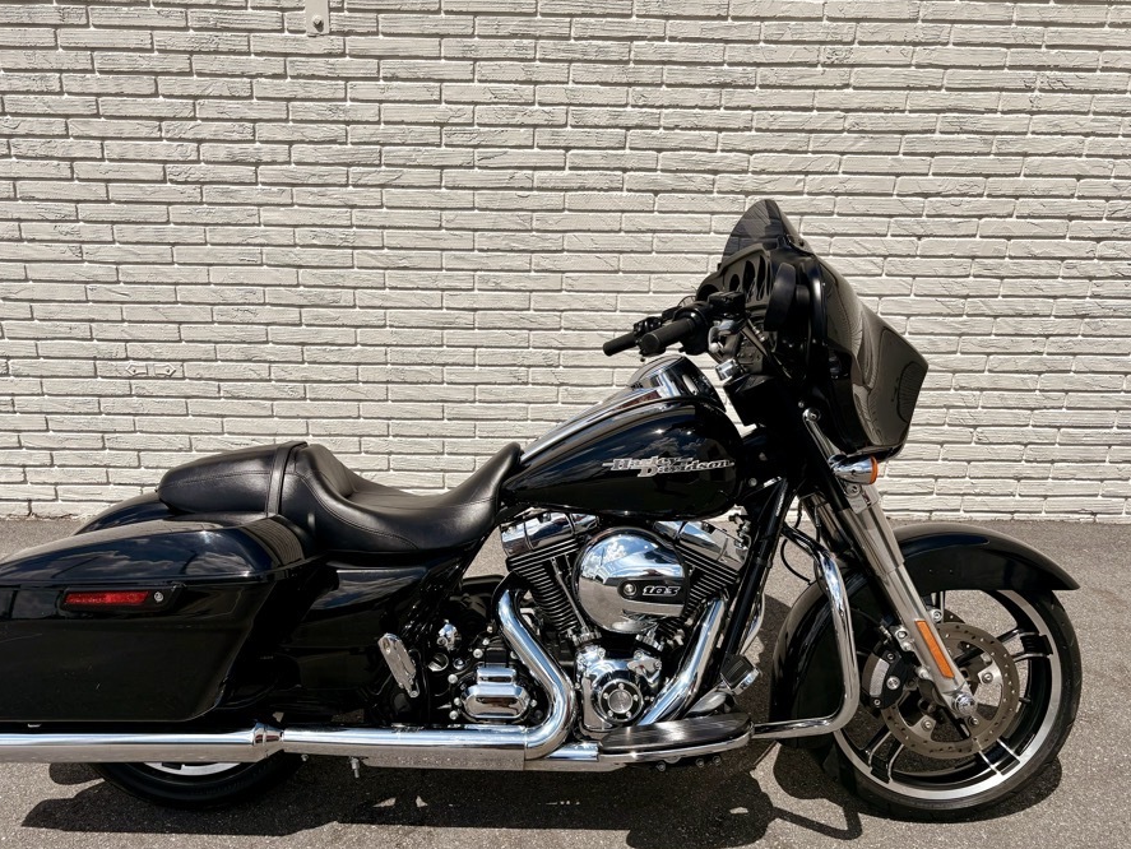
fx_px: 981
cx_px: 522
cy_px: 468
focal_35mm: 30
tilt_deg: -17.7
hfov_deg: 59.9
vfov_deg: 46.8
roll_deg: -1.4
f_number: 1.6
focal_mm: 5.96
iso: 50
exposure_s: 1/5348
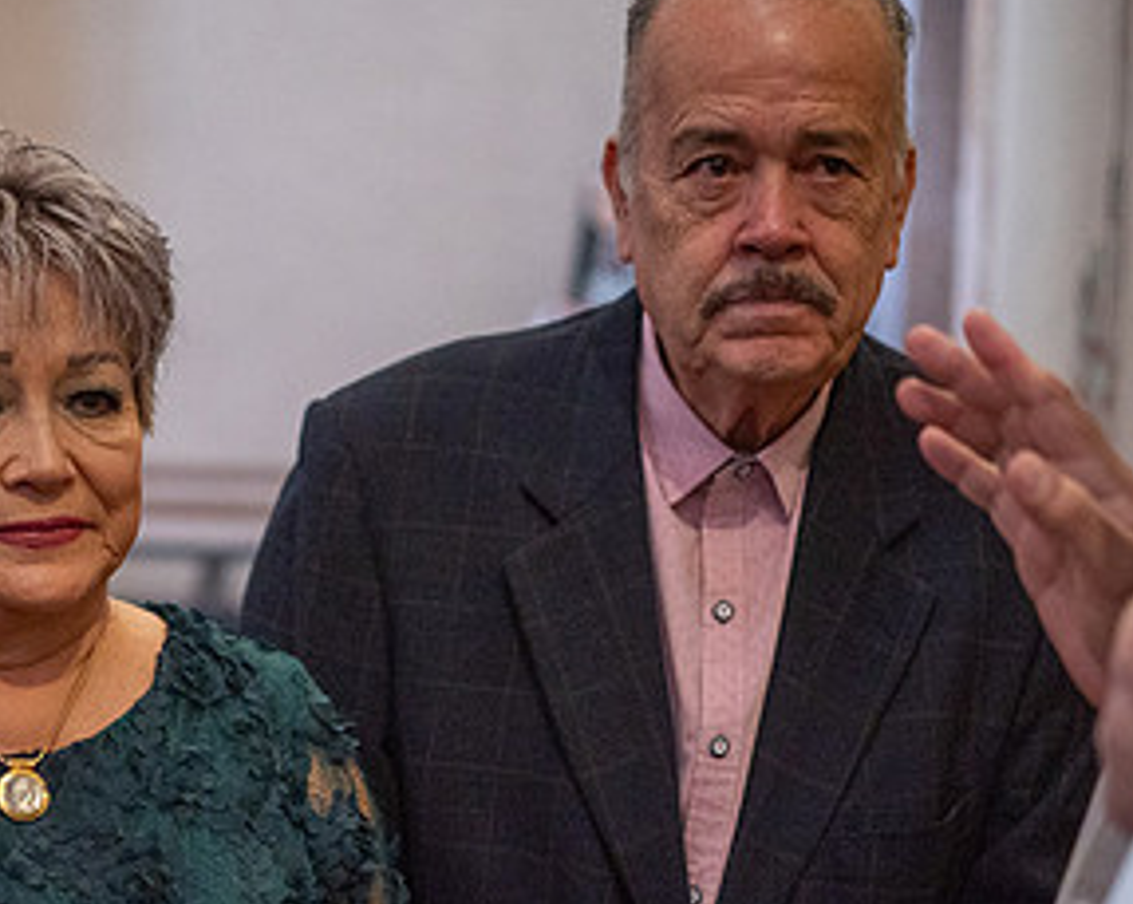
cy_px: 701
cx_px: 320
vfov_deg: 13.4
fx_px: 3819
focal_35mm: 114
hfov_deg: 16.8
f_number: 2.8
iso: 2500
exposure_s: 1/200
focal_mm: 60
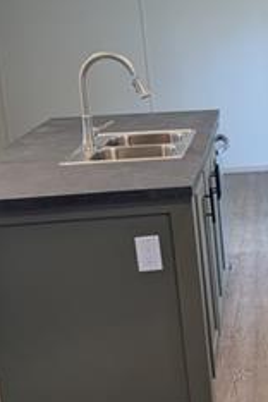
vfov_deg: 24.8
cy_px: 216
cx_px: 411
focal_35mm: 82
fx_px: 916
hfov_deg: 15.3
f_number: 1.68
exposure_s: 1/120
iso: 53
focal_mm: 6.9
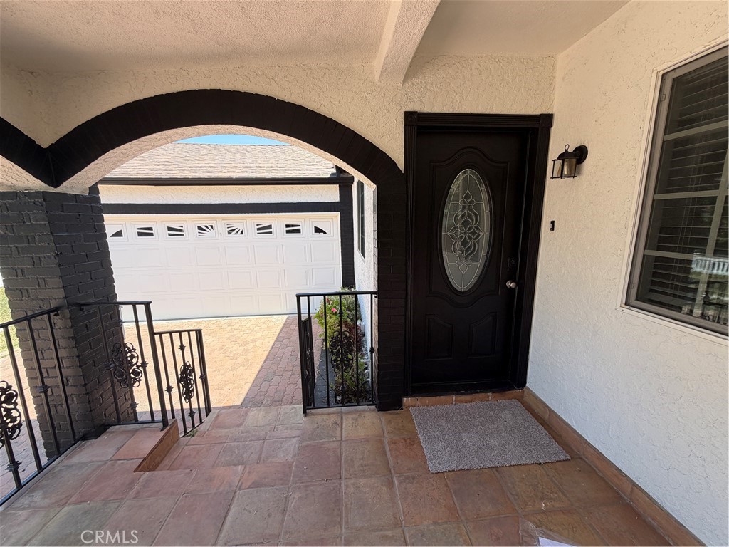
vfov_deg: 85.7
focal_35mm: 14
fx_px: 295
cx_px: 364
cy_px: 274
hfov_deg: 102.1
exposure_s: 1/498
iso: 64
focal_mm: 2.22
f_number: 2.2
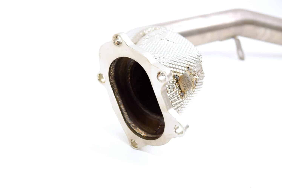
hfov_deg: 28.1
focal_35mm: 72
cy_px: 94
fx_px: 564
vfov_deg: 19.0
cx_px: 141
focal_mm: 48
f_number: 5.3
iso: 400
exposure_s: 1/125
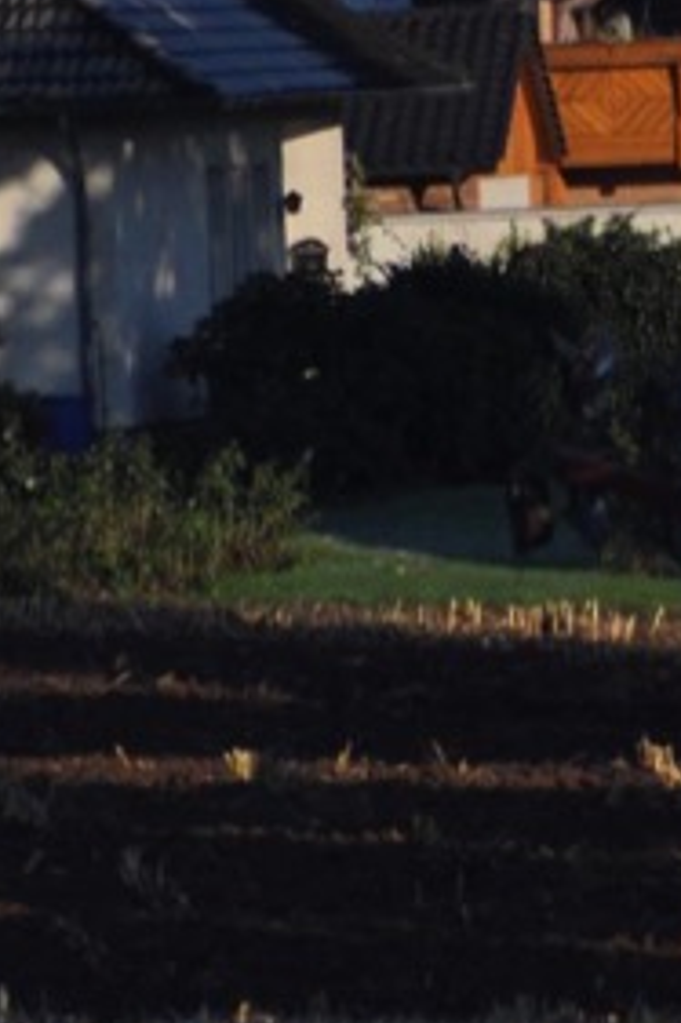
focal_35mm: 853
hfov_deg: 1.6
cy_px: 530
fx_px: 24232
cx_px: 903
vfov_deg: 2.4
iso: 360
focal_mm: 200
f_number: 5.6
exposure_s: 1/2000
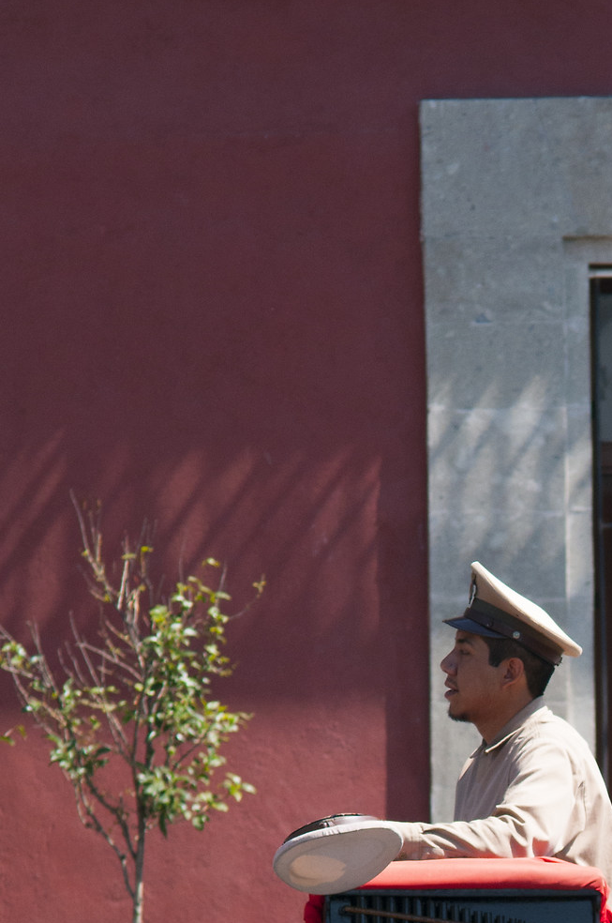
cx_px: 672
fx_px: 4681
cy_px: 881
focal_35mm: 183
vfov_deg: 11.2
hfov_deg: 7.4
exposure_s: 1/1000
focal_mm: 50
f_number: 2.8
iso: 200
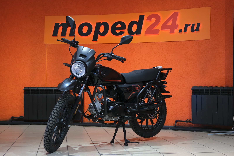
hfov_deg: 36.9
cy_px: 78
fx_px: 351
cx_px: 117
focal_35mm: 54
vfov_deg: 25.1
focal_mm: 35.8
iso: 1250
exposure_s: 1/100
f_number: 4
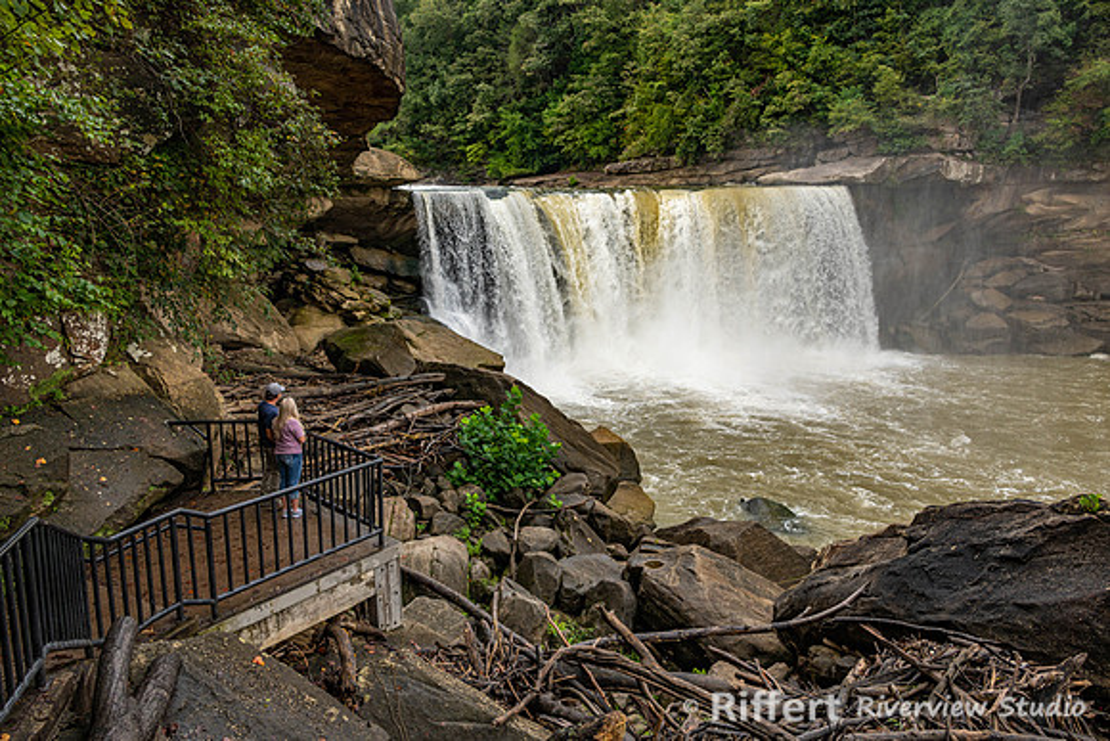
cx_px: 555
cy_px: 370
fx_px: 888
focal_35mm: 29
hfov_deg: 64.0
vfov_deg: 45.3
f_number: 8
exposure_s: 1/160
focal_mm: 28
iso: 360
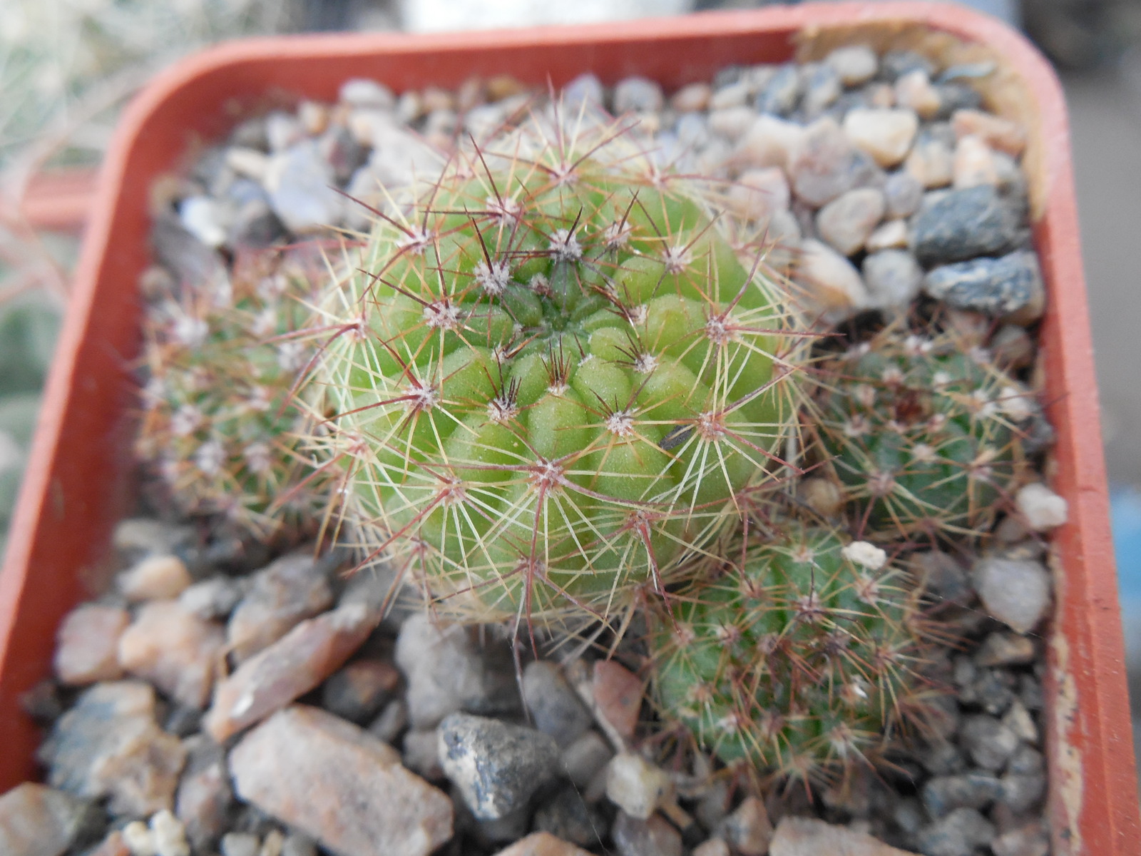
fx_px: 1022
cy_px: 428
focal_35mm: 31
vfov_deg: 45.4
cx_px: 570
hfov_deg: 58.4
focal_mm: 5.6
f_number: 3.6
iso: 400
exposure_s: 1/15
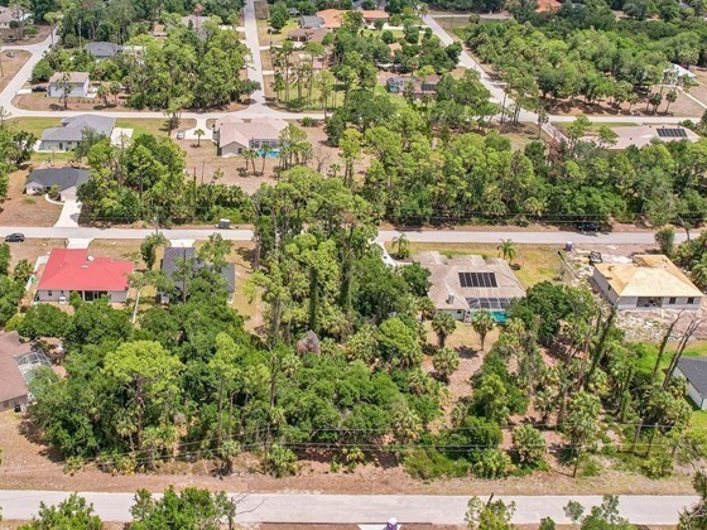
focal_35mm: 41
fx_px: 837
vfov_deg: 34.6
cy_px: 151
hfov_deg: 45.0
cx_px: 225
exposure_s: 1/350
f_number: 2.8
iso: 110
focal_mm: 8.4
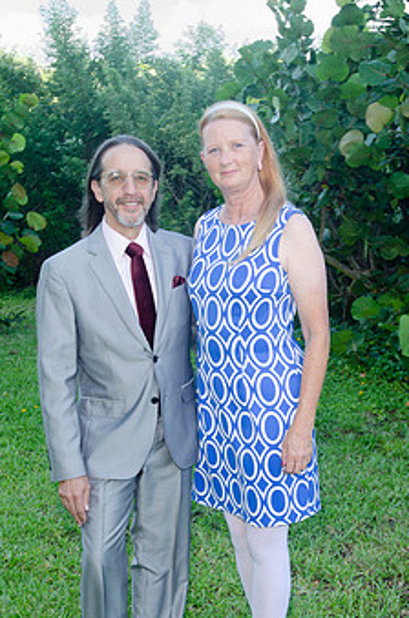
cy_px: 395
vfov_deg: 32.3
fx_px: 1061
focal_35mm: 62
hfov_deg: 21.8
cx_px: 210
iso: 100
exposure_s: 1/60
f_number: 5
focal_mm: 31
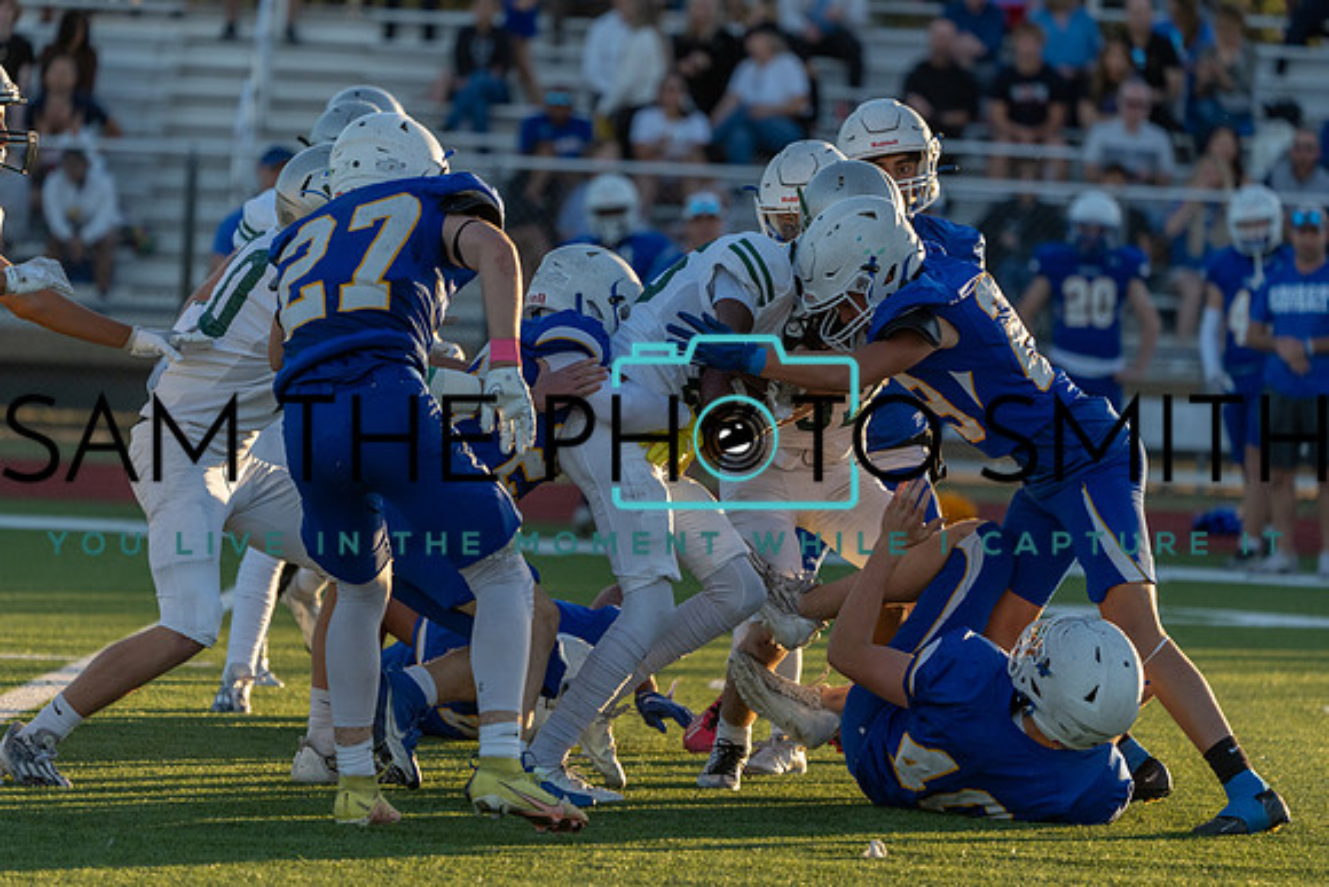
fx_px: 11077
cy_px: 444
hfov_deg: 6.9
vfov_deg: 4.6
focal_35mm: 300
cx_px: 664
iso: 1000
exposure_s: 1/1250
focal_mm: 300
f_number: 5.6
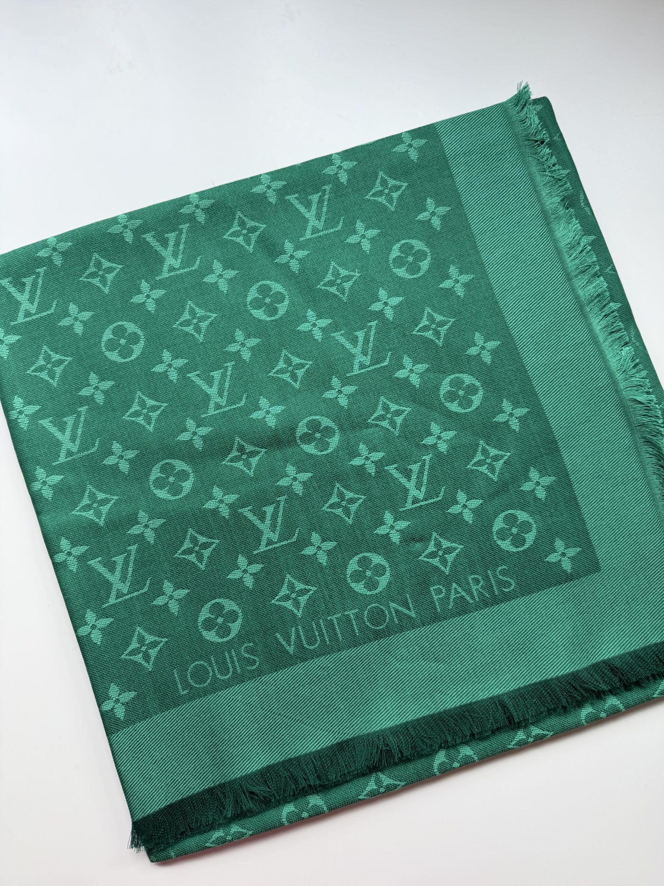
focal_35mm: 24
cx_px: 332
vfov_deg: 71.6
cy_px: 443
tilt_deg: -85.1
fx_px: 614
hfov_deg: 56.8
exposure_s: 1/121
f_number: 1.78
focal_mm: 6.76
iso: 125
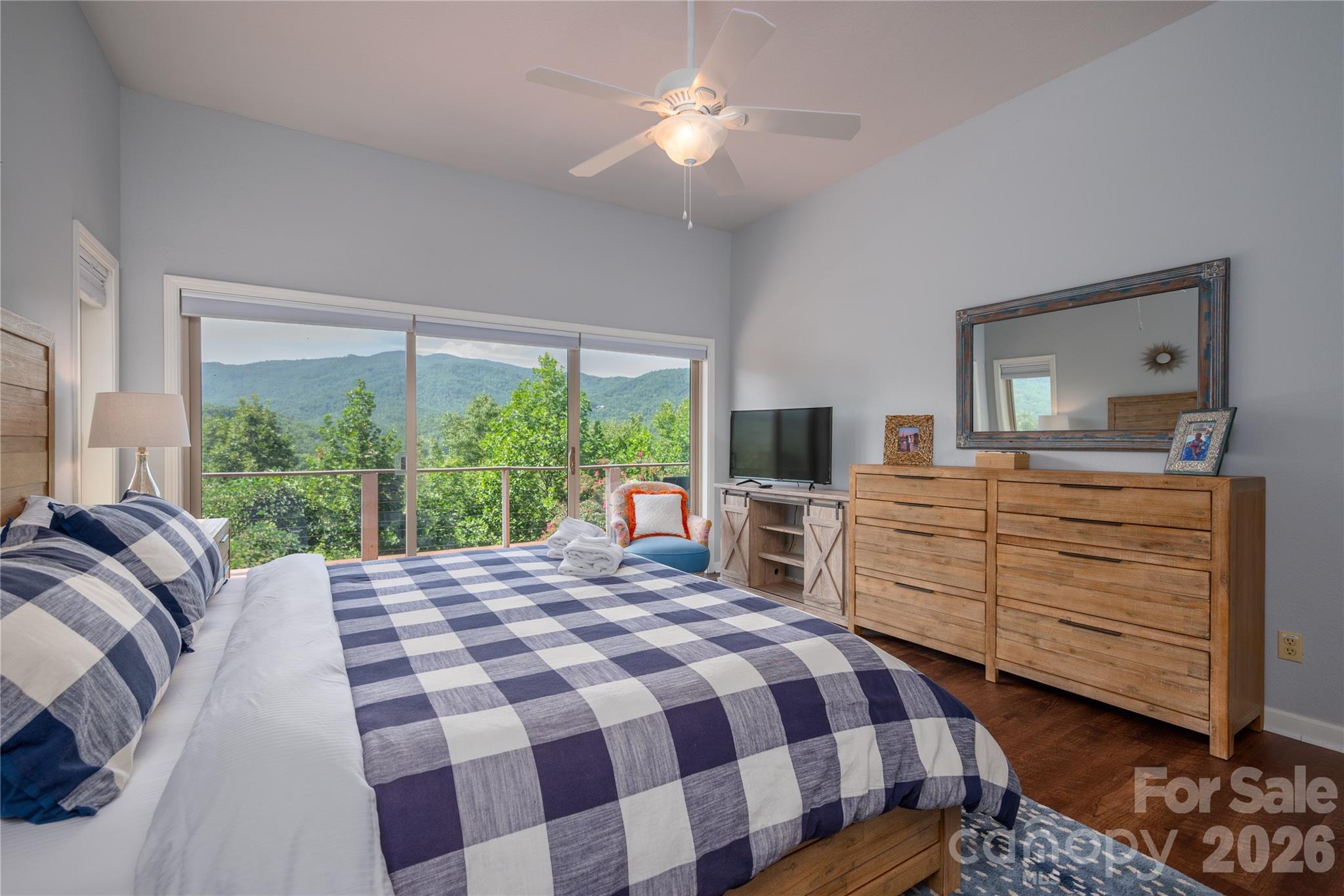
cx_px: 672
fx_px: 597
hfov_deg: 96.7
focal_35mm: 16
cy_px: 448
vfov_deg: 73.8
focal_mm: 16
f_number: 7.1
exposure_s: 1/200
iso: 320
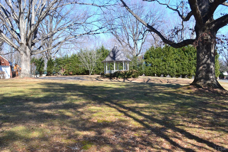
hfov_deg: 53.1
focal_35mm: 36
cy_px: 76
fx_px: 228
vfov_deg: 36.9
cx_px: 114
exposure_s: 1/200
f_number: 10
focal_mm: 24
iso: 400
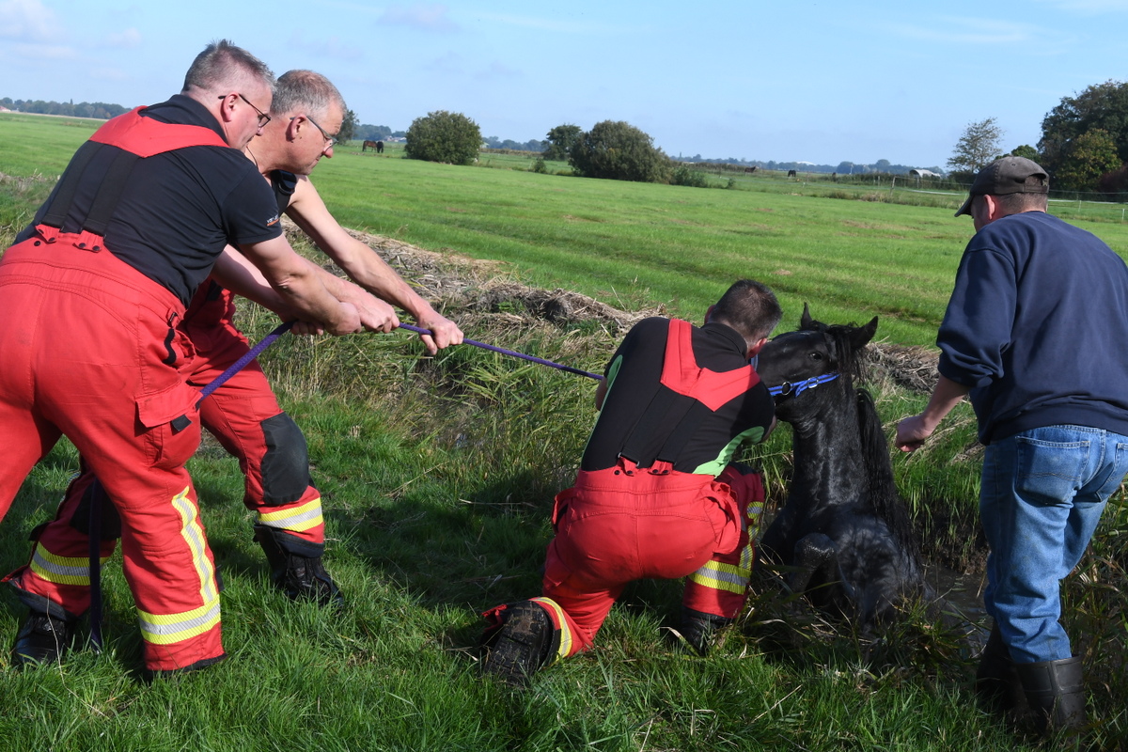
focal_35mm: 45
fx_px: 1410
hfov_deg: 43.6
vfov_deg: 29.9
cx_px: 564
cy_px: 376
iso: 400
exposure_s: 1/400
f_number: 10
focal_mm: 30
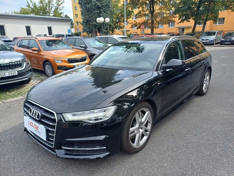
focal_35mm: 25
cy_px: 88
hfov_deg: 69.4
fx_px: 169
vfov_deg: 54.9
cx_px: 117
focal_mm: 4.65
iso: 50
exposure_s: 1/501
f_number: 1.8
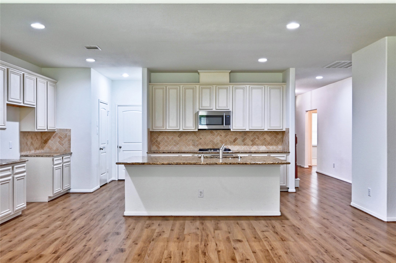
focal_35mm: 30
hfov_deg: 62.8
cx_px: 198
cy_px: 132
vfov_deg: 44.2
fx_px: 324
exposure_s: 1/5
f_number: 8
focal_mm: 29.5
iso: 400
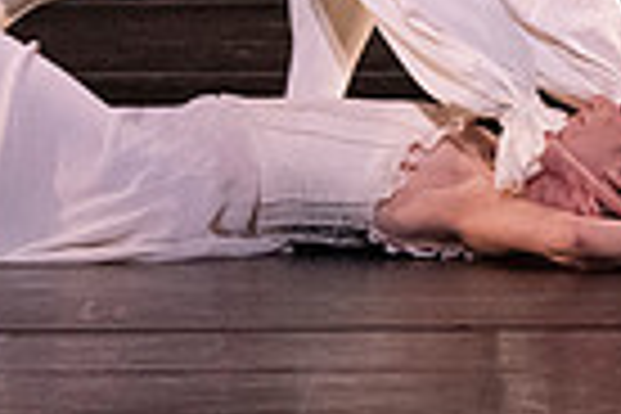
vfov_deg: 0.8
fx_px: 28719
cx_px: 230
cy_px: -263
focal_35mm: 1665
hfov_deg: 1.2
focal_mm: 397
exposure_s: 1/400
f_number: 7.1
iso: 20000
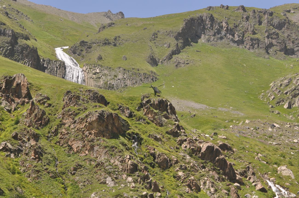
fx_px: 933
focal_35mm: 112
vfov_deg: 12.1
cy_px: 99
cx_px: 150
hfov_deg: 18.2
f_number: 8
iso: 200
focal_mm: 75
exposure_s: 1/320
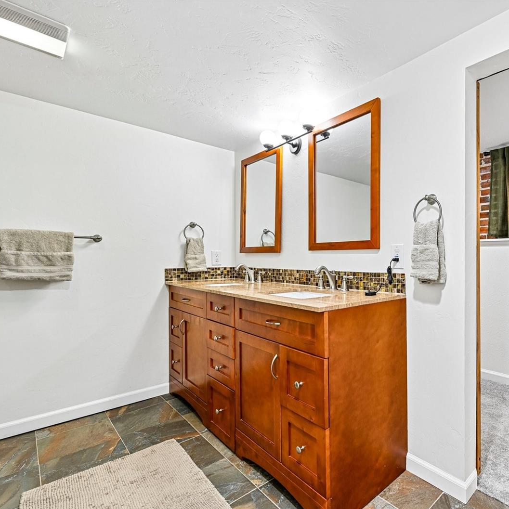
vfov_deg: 80.7
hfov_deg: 76.3
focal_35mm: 18
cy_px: 256
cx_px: 365
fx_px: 299
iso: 280
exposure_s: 1/15
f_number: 8
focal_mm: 14
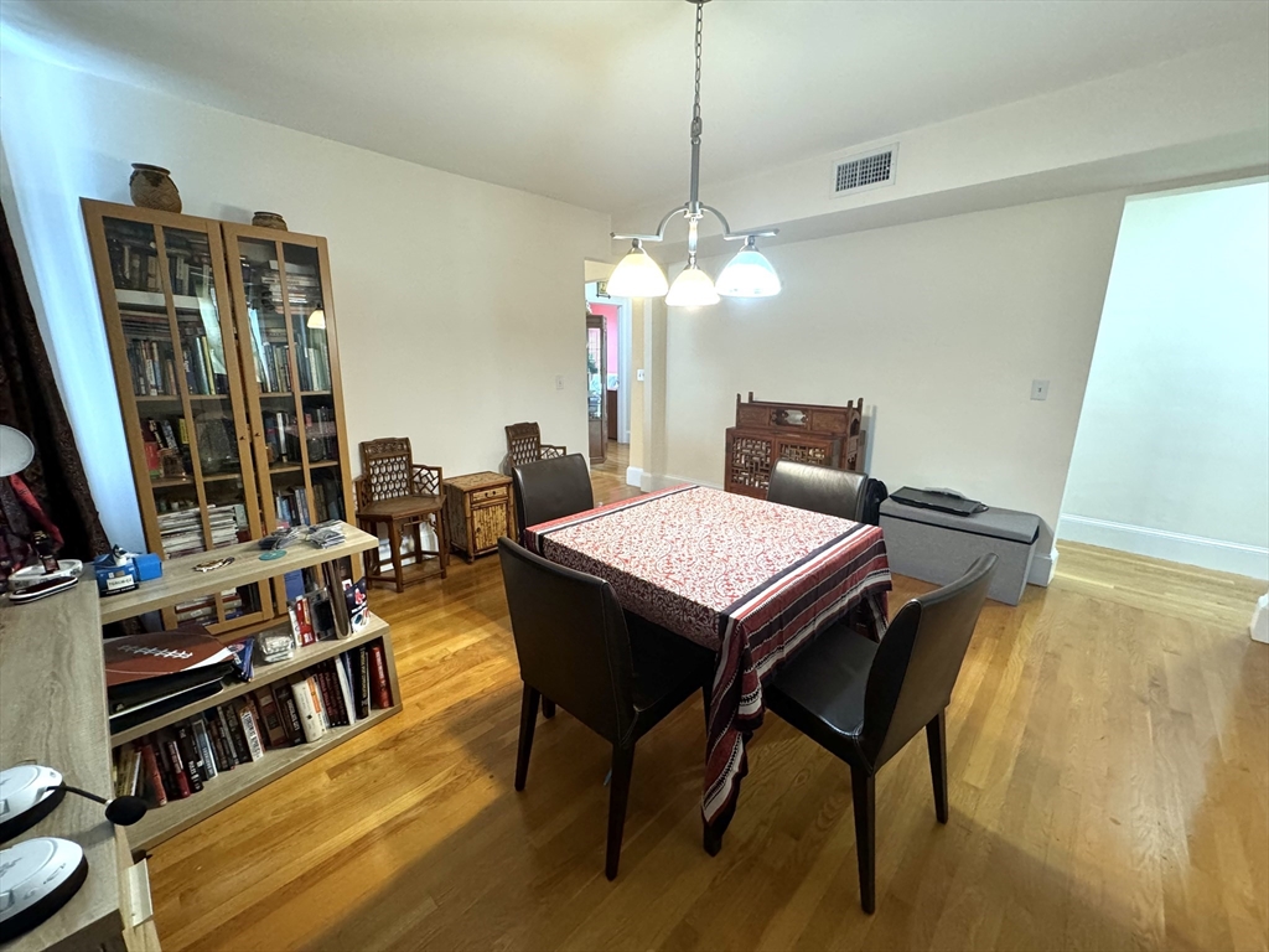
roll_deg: -0.3
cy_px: 476
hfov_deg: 102.1
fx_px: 513
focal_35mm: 14
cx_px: 634
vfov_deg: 85.7
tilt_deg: -13.8
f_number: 2.2
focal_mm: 2.22
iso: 400
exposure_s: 1/60
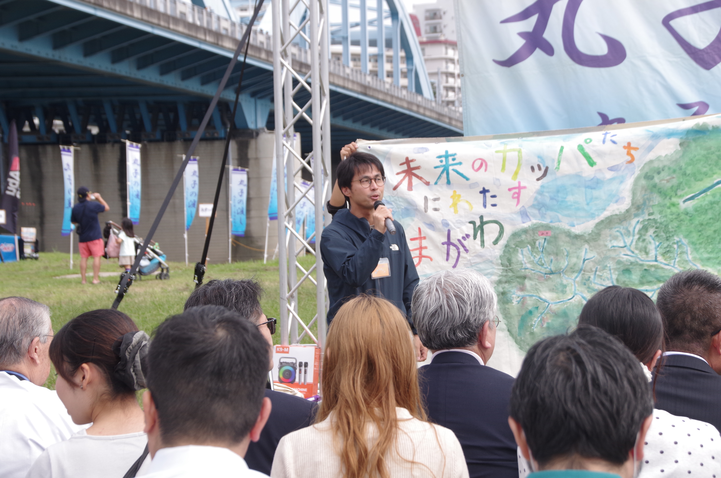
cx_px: 360
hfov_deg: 18.8
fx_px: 2179
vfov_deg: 12.5
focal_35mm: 109
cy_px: 239
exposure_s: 1/320
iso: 400
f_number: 8
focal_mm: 73
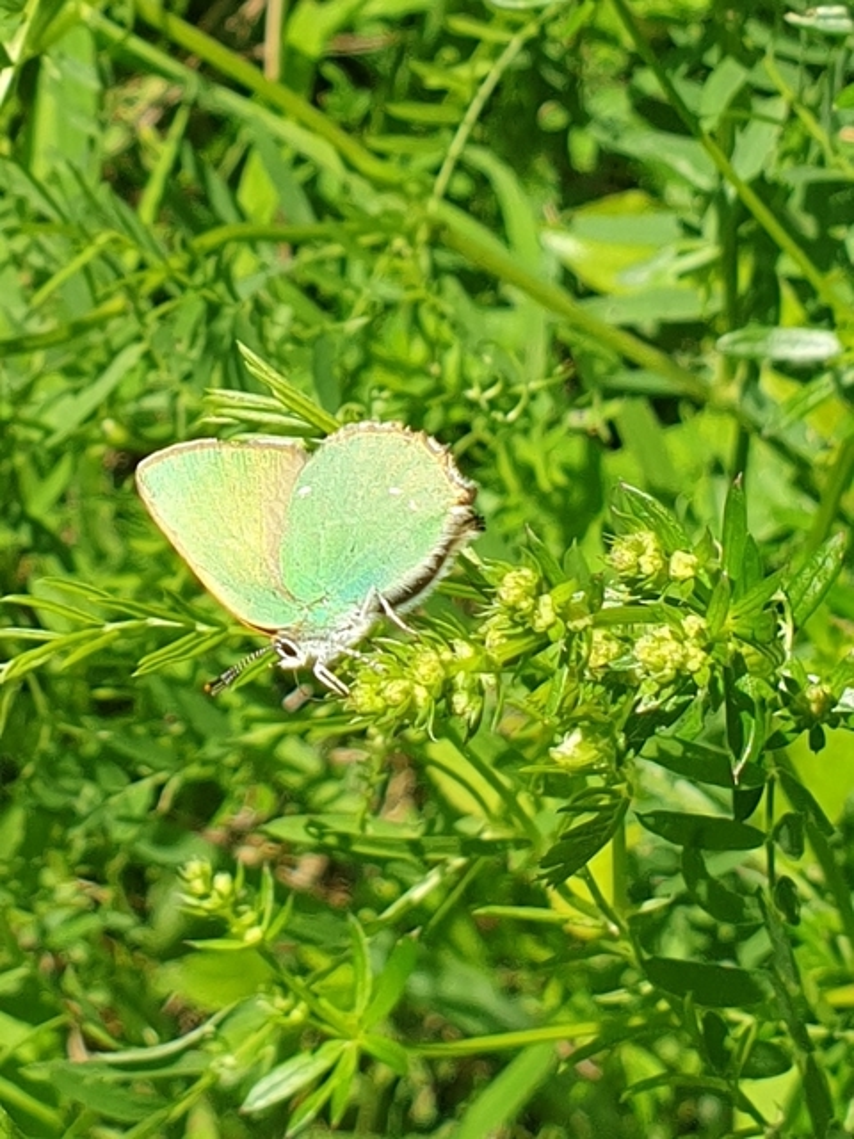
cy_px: 570
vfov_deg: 67.3
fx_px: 855
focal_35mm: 26
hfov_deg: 53.1
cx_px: 427
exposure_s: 1/1064
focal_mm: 4.3
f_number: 2.4
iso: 50
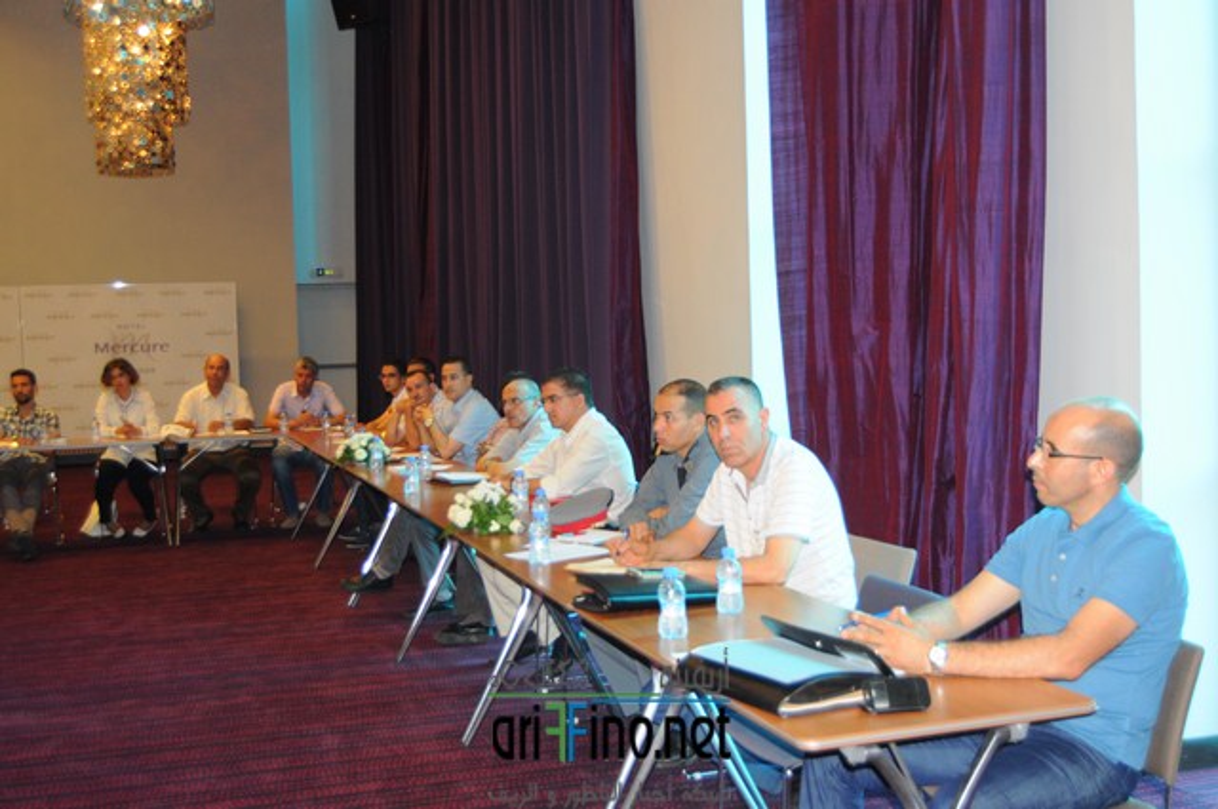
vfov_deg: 29.8
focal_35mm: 45
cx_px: 609
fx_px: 1521
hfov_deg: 43.7
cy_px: 404
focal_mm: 30
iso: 720
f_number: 4.2
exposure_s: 1/60
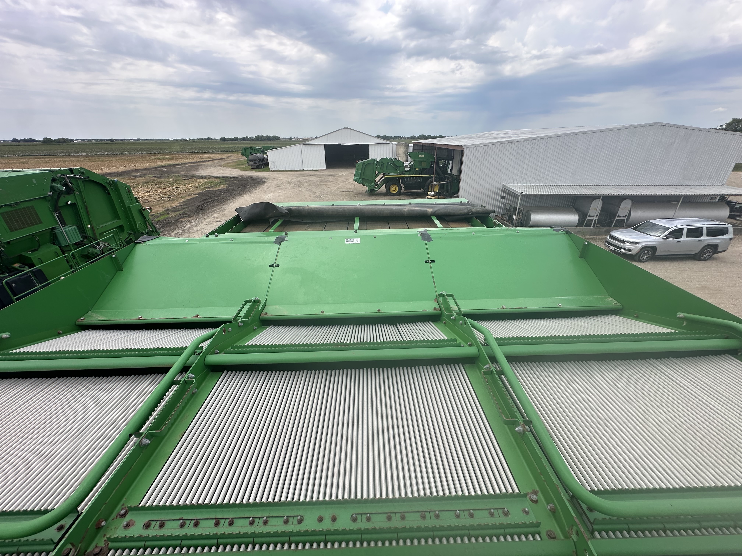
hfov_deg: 102.1
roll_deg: -0.5
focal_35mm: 14
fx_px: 300
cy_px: 278
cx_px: 371
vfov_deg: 85.7
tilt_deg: -25.2
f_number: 2.2
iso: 50
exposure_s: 1/1575
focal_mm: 2.22
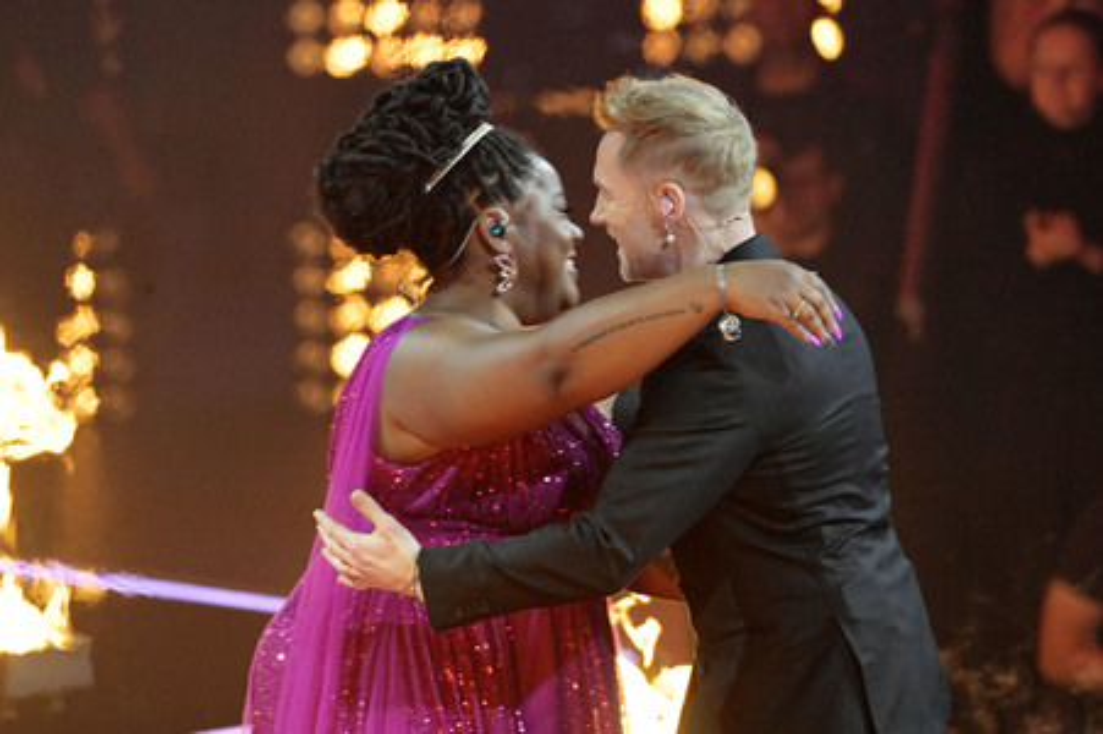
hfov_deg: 6.7
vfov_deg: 4.4
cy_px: 367
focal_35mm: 310
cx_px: 552
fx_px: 9491
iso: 12800
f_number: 5.6
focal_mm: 310
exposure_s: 1/400
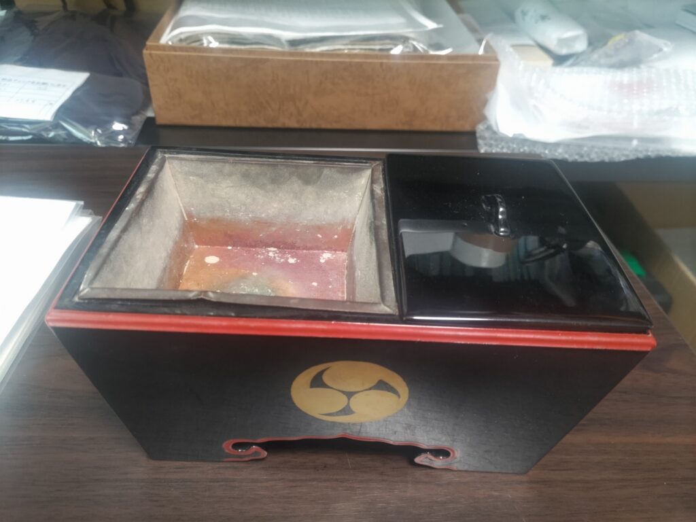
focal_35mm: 26
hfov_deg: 67.3
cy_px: 261
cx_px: 348
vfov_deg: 53.1
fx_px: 523
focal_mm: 4.8
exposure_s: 1/50
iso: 556
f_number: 1.79
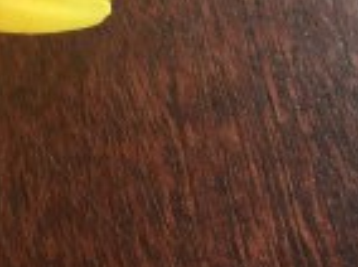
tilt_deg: -47.5
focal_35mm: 109
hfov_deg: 17.8
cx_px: 39
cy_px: -126
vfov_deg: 12.9
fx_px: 1125
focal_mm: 4.15
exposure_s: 1/33
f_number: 2.2
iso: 32
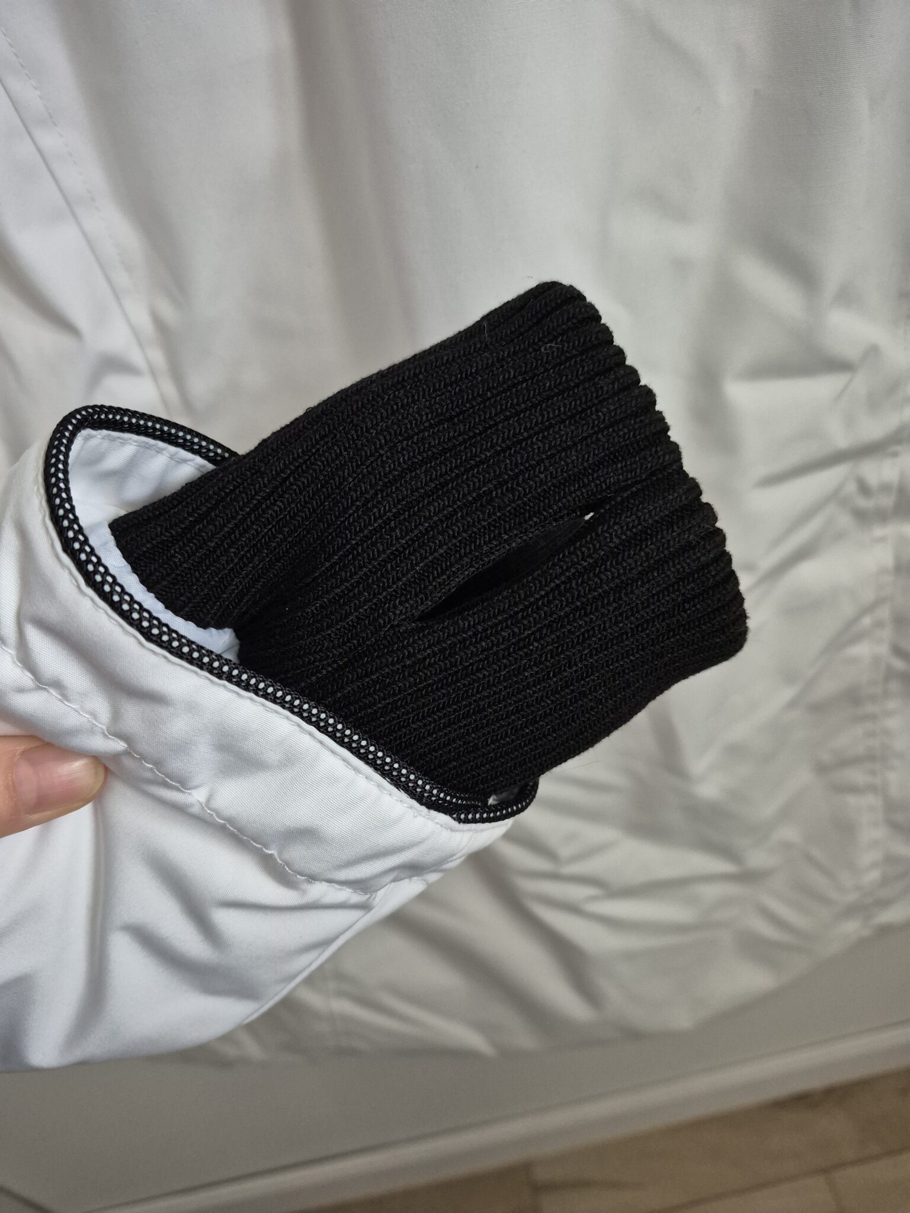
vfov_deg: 73.9
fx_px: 806
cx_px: 455
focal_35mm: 23
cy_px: 606
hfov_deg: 58.9
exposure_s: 1/120
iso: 1000
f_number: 1.8
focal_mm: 5.4
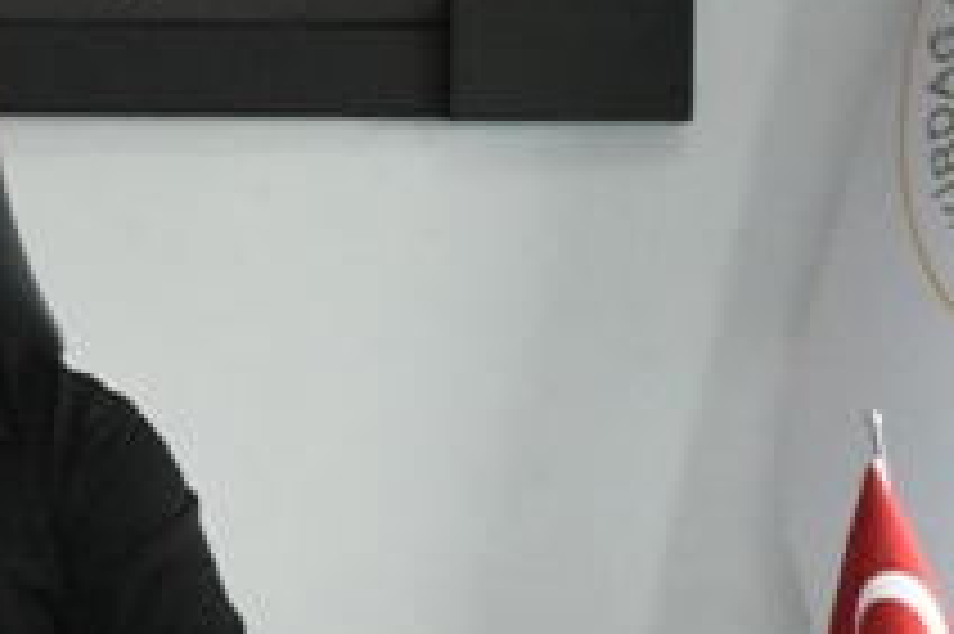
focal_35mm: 317
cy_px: 398
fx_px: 8394
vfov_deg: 4.3
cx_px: -54
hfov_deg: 6.5
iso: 12800
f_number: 14
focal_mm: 70
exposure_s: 1/250
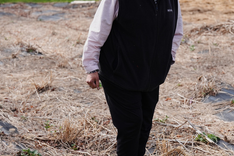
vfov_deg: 12.9
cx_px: 139
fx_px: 689
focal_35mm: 106
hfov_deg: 19.3
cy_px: 73
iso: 400
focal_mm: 50
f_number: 2.8
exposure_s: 1/4000
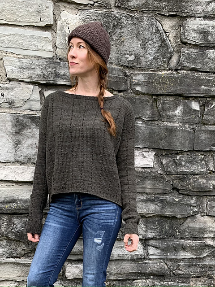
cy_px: 144
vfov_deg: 67.3
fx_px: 215
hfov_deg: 53.1
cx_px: 108
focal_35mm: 26
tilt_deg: -9.1
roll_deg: -0.9
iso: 25
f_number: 1.8
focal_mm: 4.25
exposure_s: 1/166
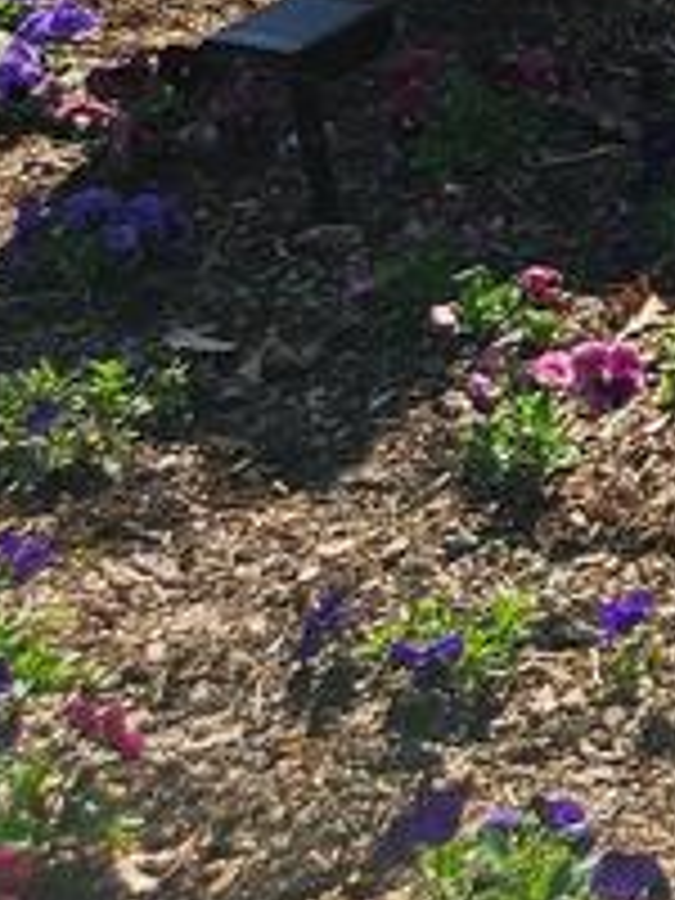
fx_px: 3224
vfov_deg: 14.5
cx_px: 1548
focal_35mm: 124
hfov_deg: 10.5
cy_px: -580
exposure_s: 1/1480
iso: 25
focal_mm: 5.4
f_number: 1.8
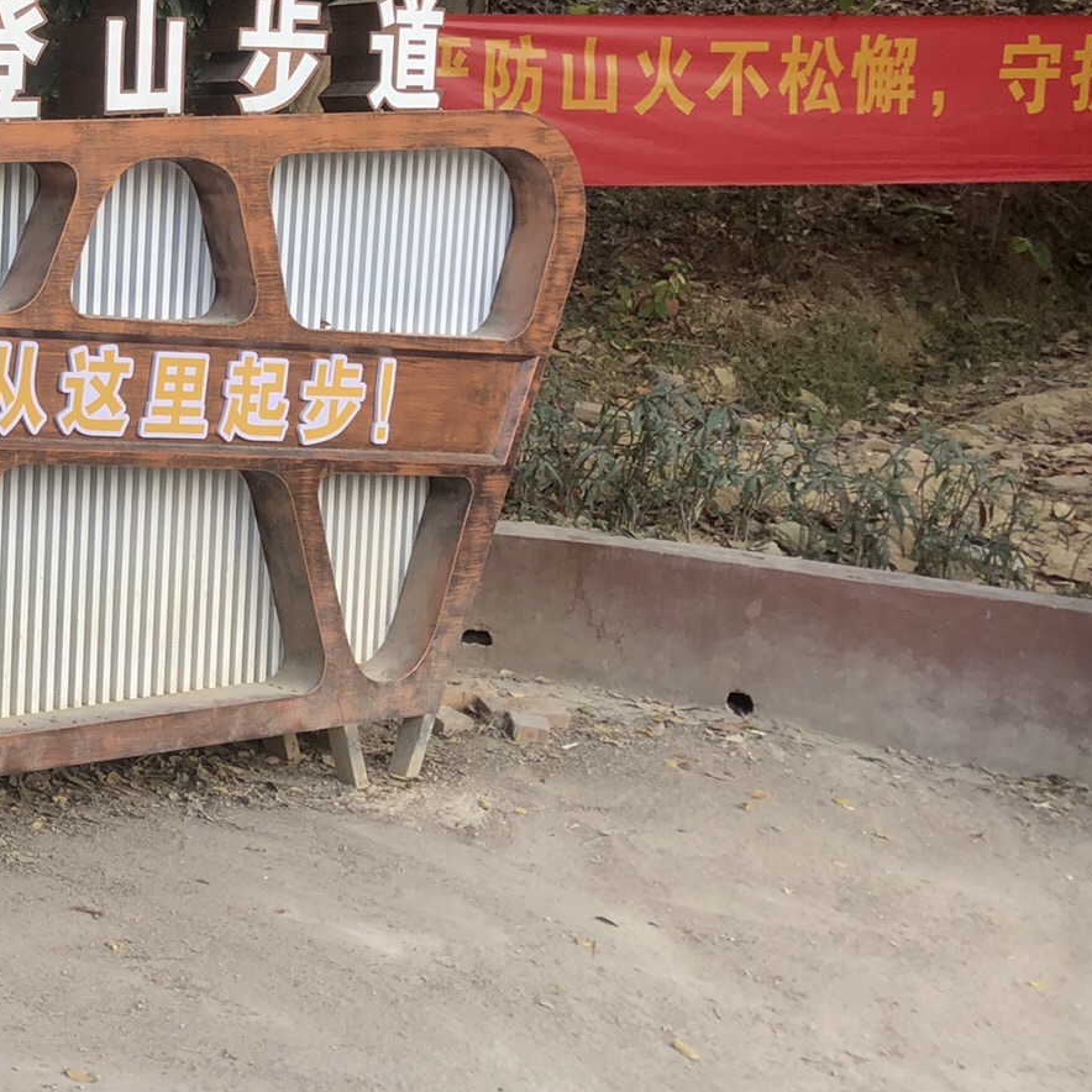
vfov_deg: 30.3
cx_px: -98
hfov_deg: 28.0
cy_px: 350
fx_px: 1999
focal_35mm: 56
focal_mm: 3.99
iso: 20
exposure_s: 1/410
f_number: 1.8
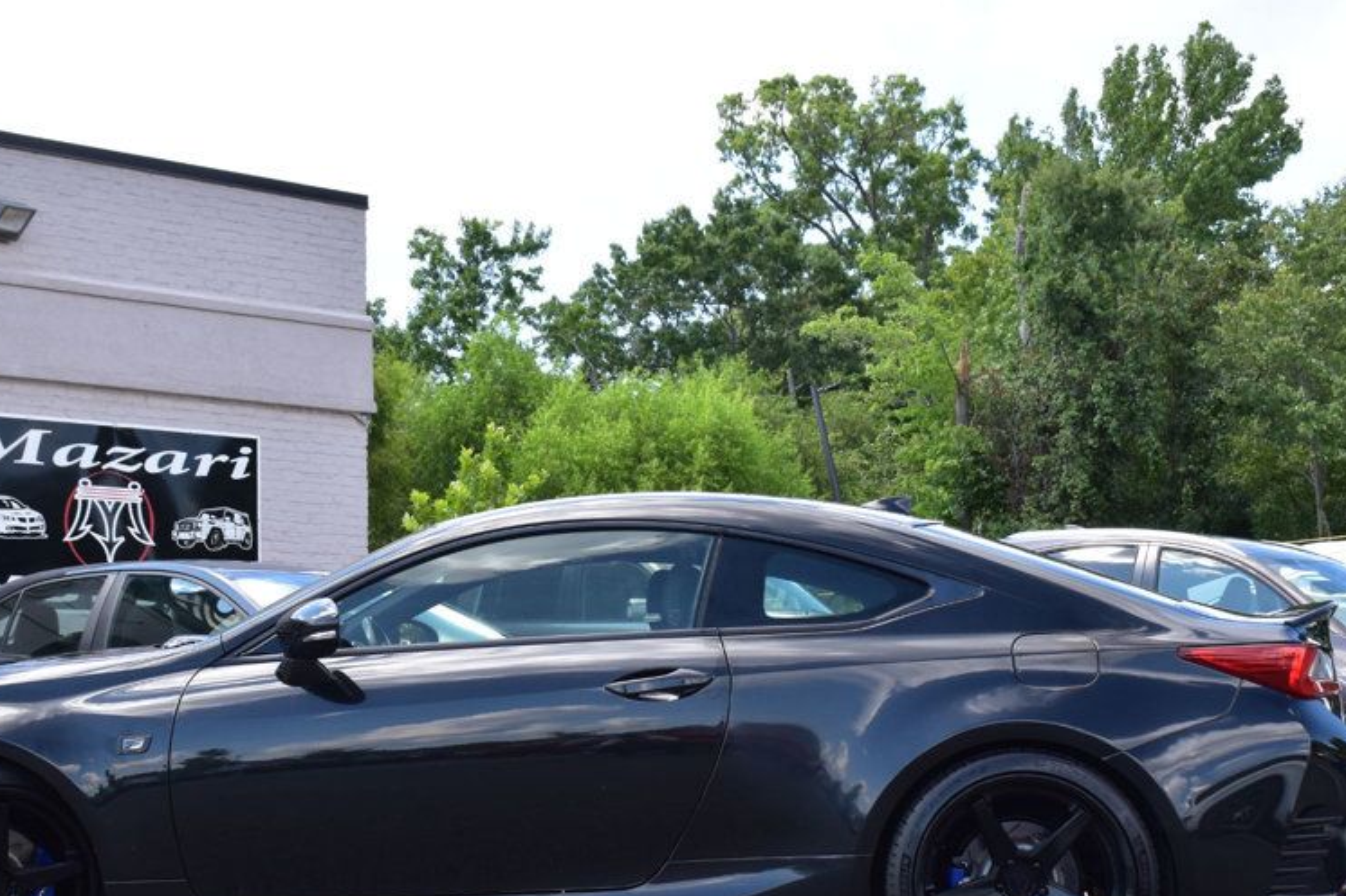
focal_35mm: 70
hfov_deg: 28.8
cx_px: 521
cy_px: 579
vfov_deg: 19.4
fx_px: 2616
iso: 400
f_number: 10
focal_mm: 34
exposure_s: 1/200
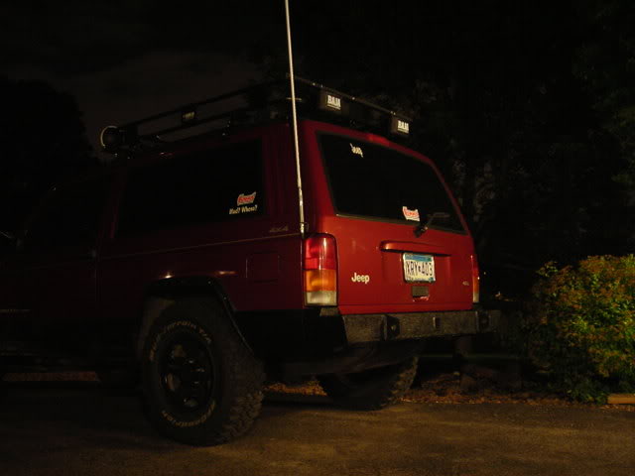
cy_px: 238
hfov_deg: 49.0
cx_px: 318
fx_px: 697
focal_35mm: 38
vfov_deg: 37.7
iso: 200
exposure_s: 2
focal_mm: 6.3
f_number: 3.2
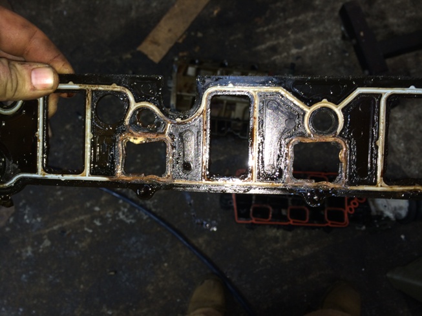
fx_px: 366
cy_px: 158
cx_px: 211
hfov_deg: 60.0
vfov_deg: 46.8
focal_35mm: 30
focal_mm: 4.12
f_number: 2.2
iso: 40
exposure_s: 1/30
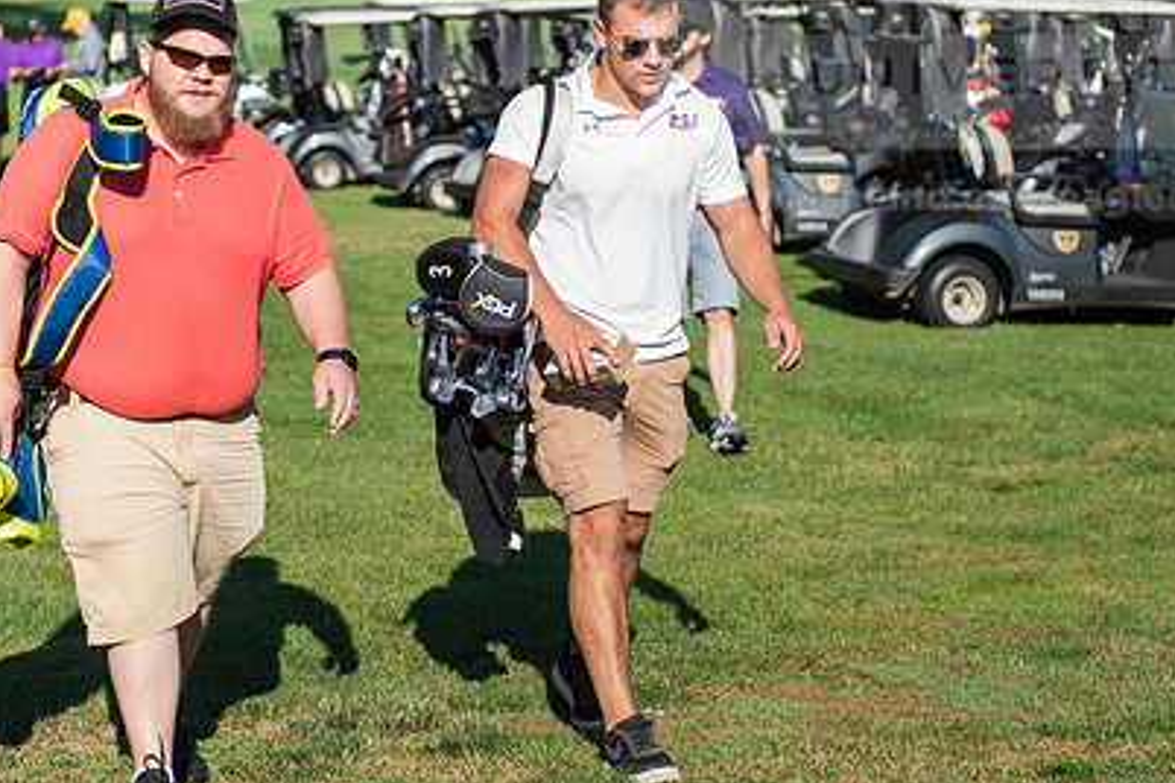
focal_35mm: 101
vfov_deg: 13.5
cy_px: 259
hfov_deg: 20.2
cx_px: 552
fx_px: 3296
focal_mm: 70
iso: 200
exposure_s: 1/1600
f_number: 3.2
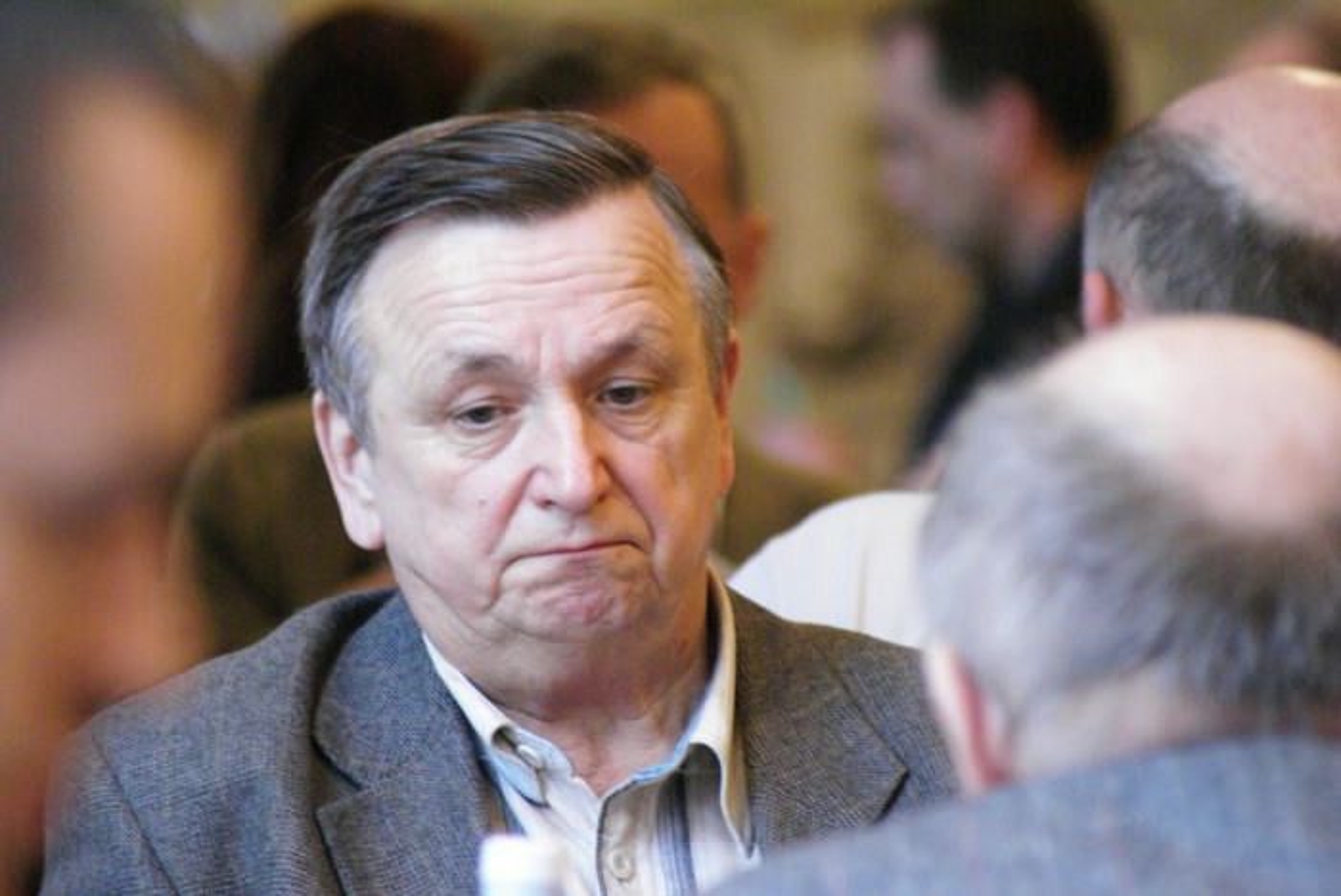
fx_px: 15658
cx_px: 670
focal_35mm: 420
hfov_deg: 4.9
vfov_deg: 3.3
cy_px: 448
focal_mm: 280
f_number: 5.6
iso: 1600
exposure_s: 1/8
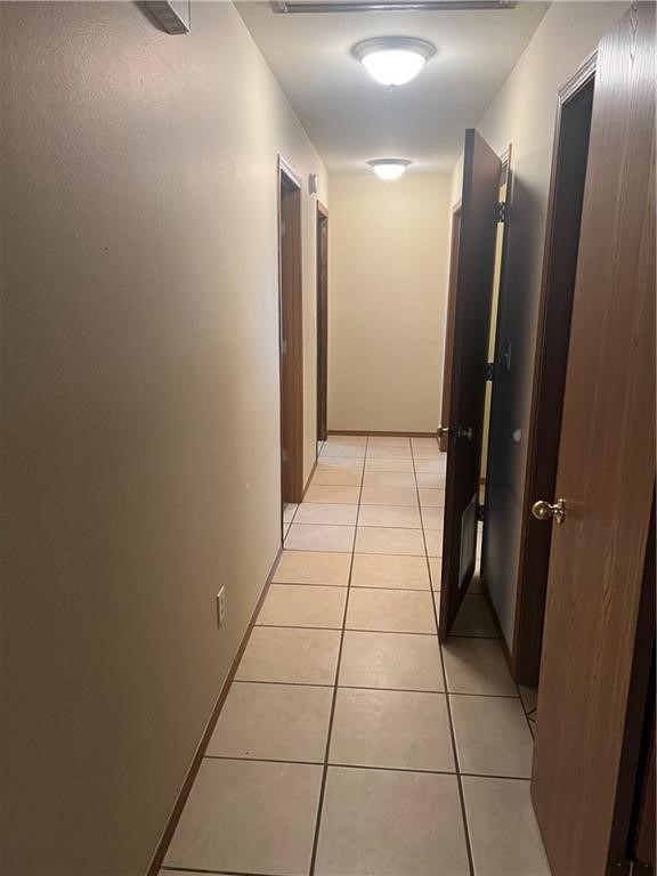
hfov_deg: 53.1
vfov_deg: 67.3
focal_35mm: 26
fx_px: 658
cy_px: 438
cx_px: 328
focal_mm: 5.7
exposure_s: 1/60
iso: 250
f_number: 1.5
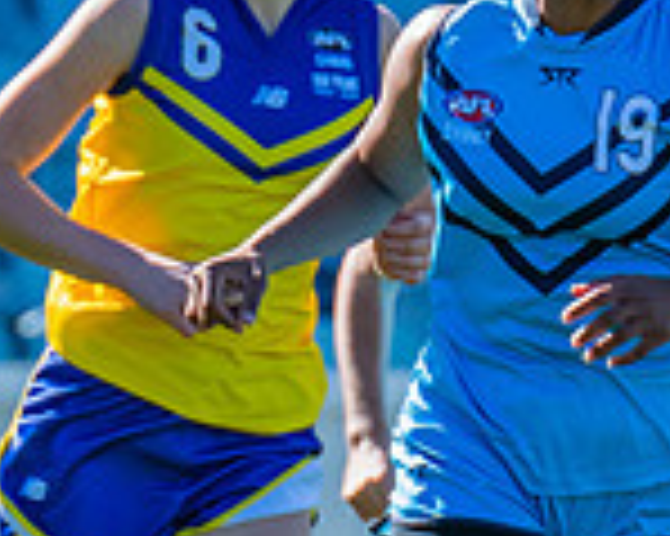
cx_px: -462
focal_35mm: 2253
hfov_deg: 0.9
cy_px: 543
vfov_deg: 0.7
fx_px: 44646
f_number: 6.3
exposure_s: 1/1250
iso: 800
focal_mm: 420
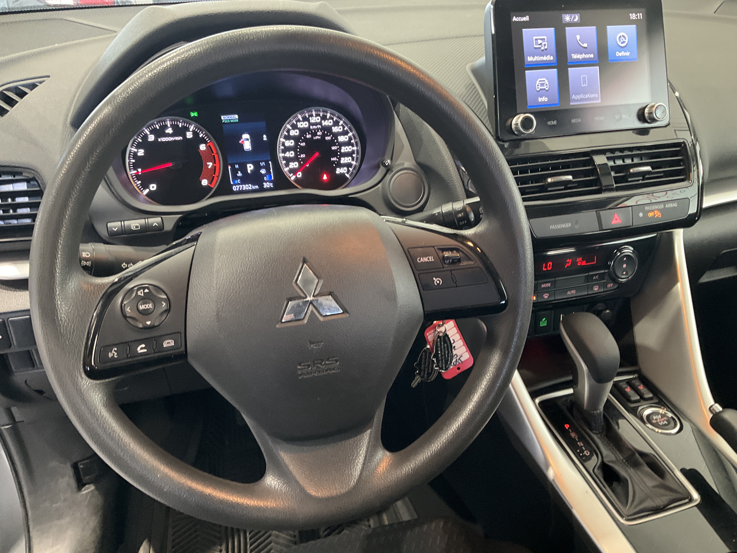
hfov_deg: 61.7
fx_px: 617
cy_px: 276
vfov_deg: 48.2
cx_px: 368
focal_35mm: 29
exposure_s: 1/30
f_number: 1.8
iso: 250
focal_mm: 3
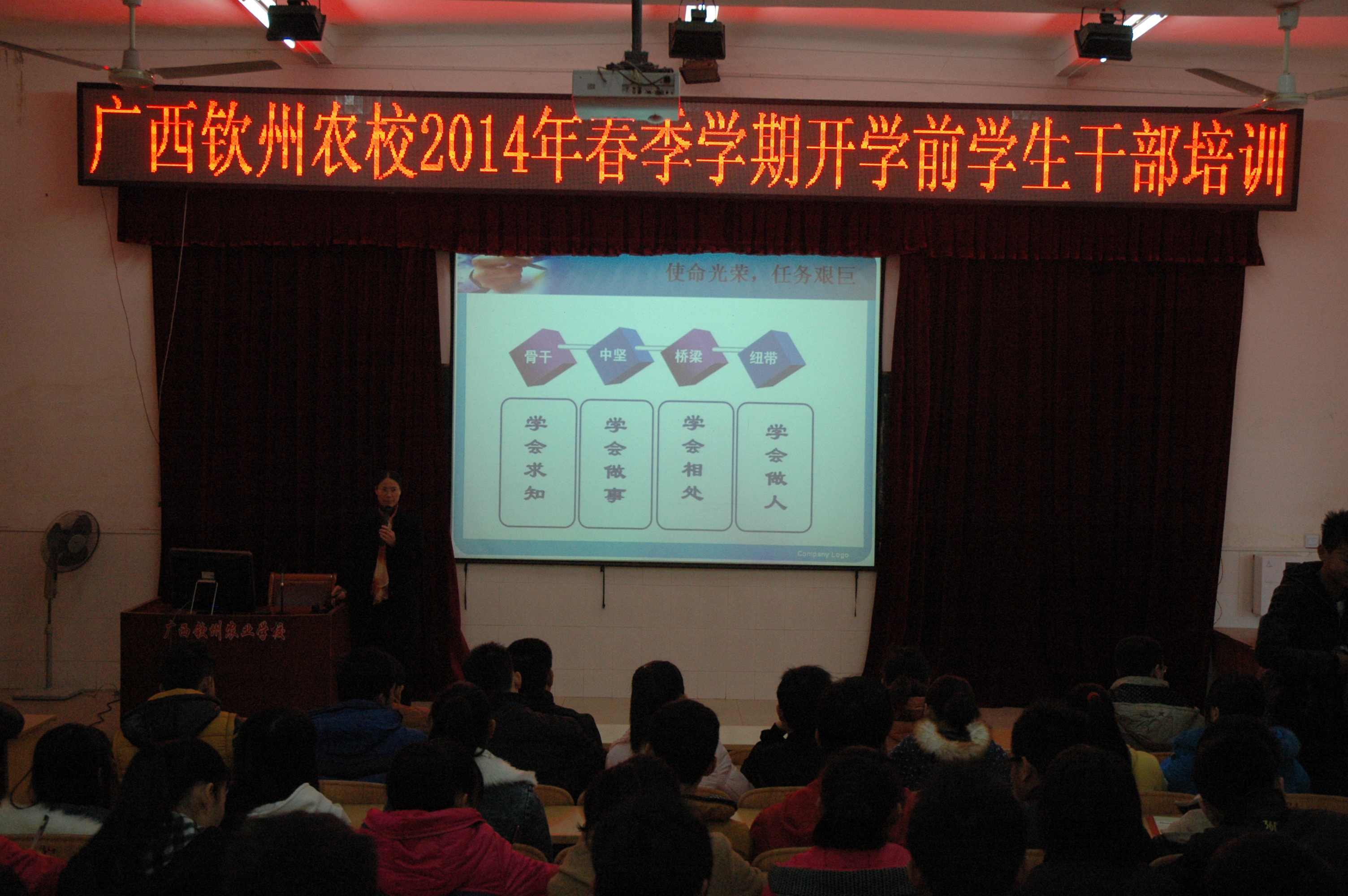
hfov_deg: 48.0
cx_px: 674
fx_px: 1515
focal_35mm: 40
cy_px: 448
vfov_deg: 33.0
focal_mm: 27
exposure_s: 1/60
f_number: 3.8
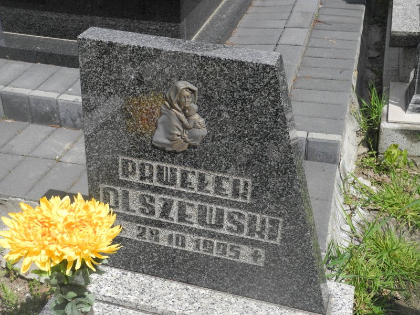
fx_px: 607
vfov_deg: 29.1
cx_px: 210
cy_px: 158
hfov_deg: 38.2
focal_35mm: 50
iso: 100
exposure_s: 1/1000
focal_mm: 10.7
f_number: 4
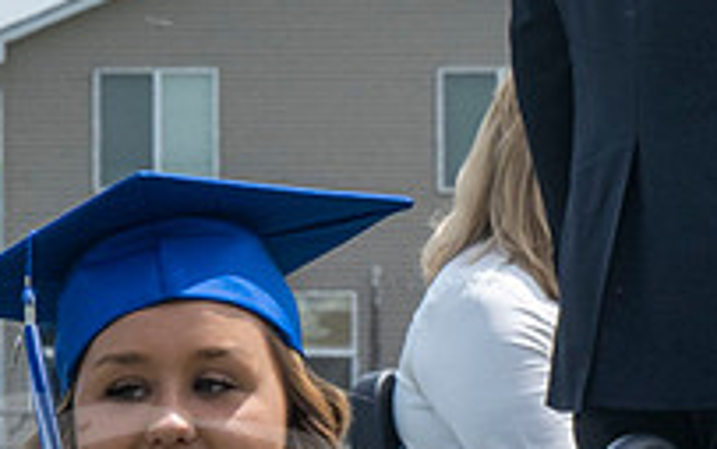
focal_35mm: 599
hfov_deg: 3.5
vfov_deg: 2.2
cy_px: 645
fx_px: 11708
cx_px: 11
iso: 200
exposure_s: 1/250
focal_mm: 77
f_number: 13
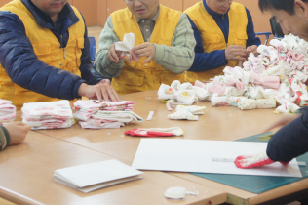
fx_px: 812
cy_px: 44
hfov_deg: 21.4
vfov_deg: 14.3
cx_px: 213
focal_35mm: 95
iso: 1600
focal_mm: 40
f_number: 5
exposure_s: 1/30
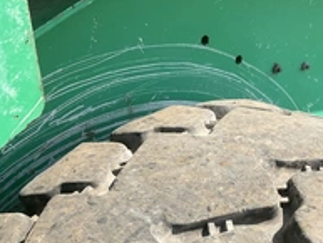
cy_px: 240
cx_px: 229
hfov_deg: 31.8
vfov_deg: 23.5
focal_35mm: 60
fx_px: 560
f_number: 1.8
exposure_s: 1/855
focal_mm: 3
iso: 25
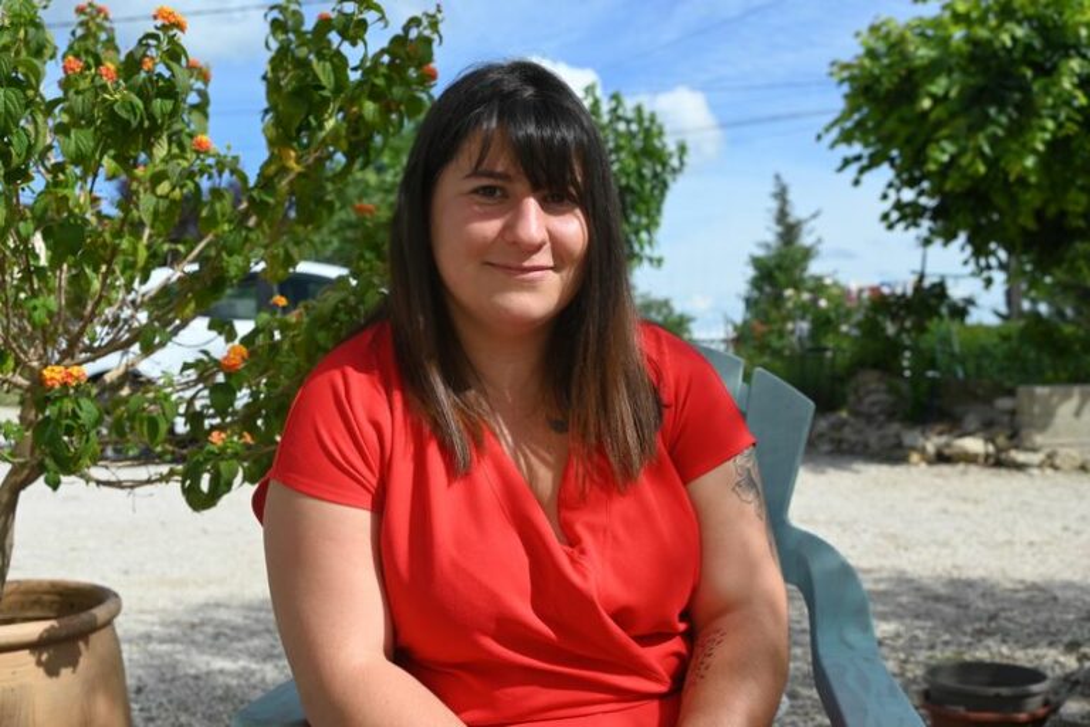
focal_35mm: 39
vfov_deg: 34.2
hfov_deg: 49.6
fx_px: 1181
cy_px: 364
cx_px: 545
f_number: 6.3
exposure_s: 1/320
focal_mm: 39
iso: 100
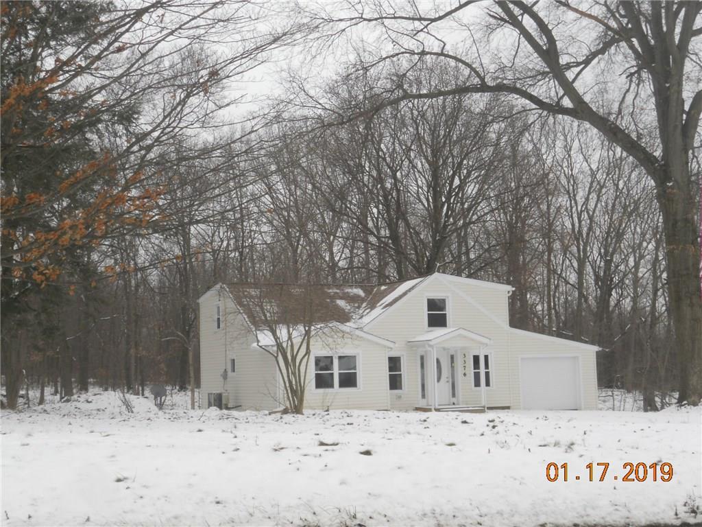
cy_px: 264
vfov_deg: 27.0
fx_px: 1095
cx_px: 351
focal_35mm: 54
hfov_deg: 35.5
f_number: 4.8
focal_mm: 9.8
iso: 80
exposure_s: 1/80
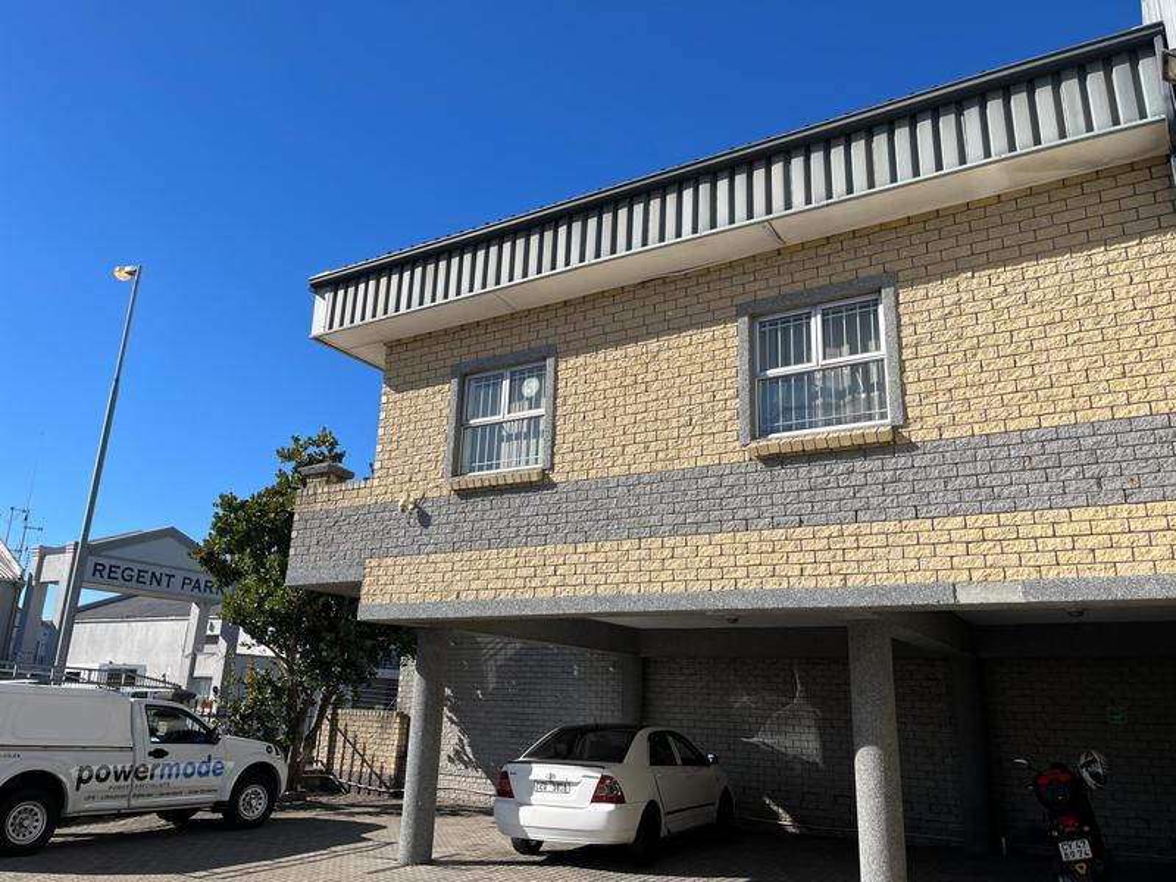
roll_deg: -1.1
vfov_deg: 53.1
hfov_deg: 67.3
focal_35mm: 26
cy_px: 441
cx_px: 588
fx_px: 883
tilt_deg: +16.2
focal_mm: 5.1
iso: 50
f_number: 1.6
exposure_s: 1/3413
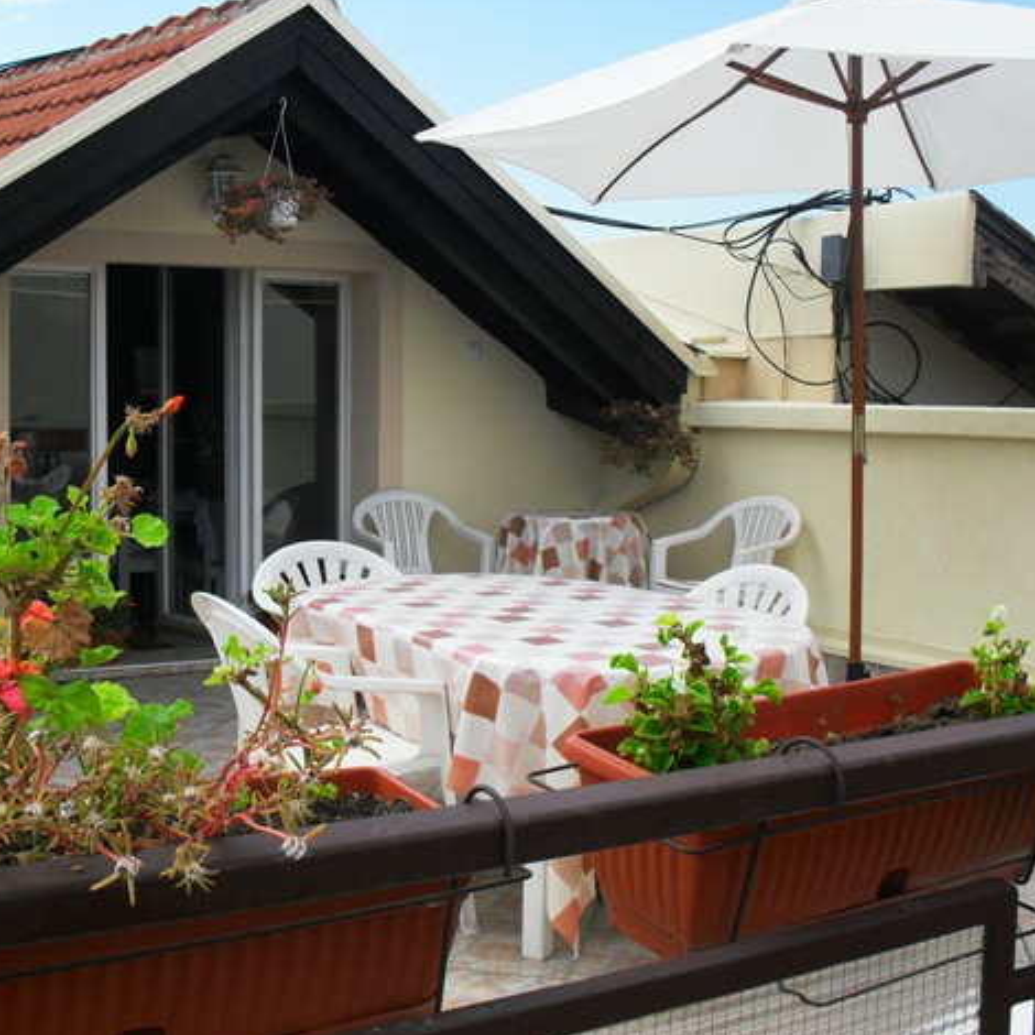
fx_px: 1421
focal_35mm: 42
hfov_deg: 39.9
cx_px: 421
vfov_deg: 40.0
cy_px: 519
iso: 100
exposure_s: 1/180
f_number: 8.4
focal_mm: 6.3
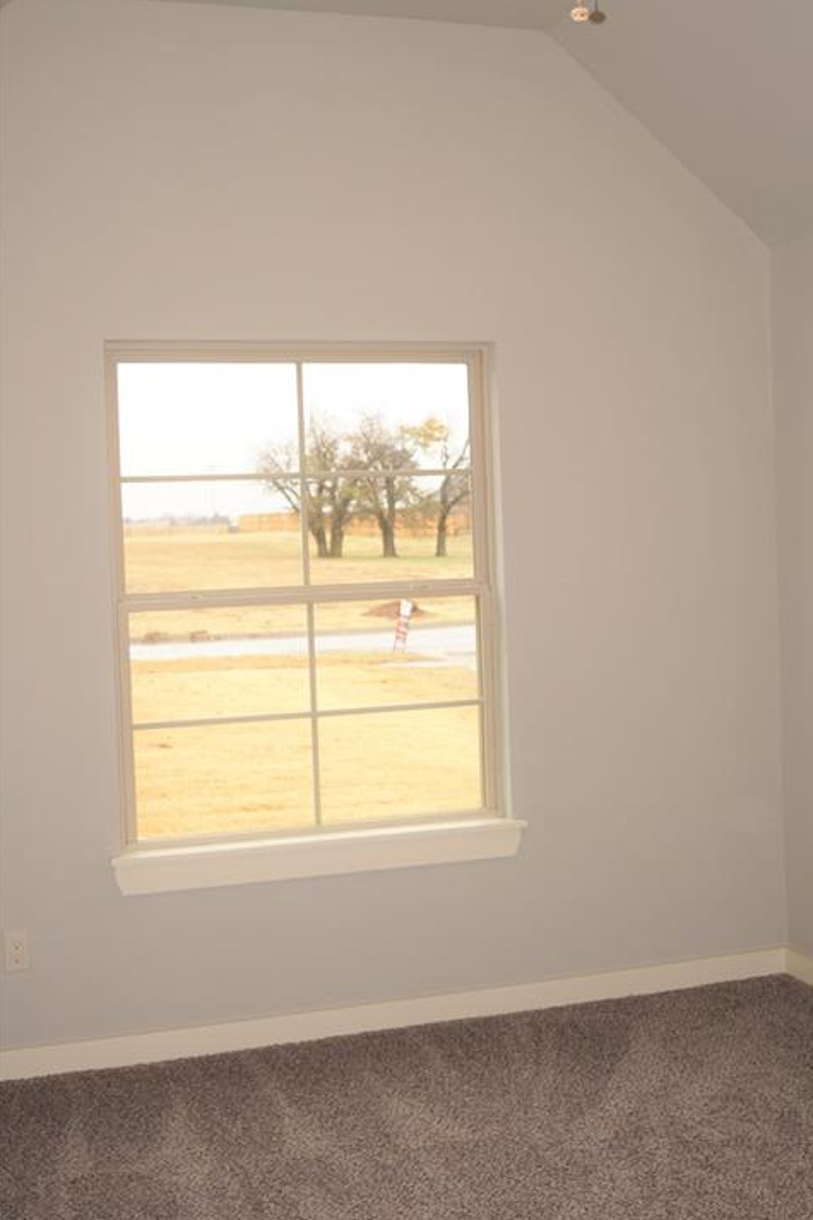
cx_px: 435
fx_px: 1423
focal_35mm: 42
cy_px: 572
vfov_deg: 46.4
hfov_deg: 31.9
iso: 100
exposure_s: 1/60
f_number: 4.5
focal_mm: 26
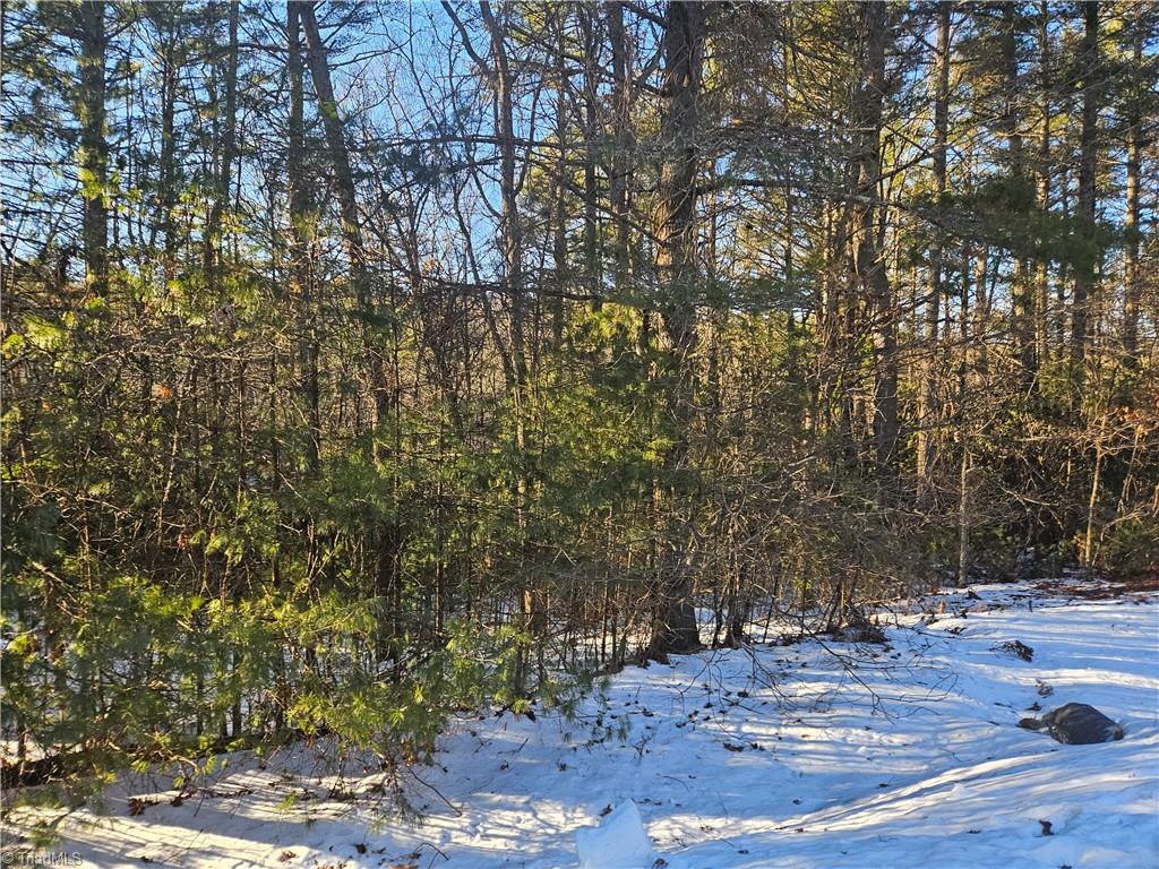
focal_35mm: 23
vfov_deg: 58.9
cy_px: 434
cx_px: 580
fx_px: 770
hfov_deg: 73.9
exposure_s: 1/180
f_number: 1.8
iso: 32
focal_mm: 5.4
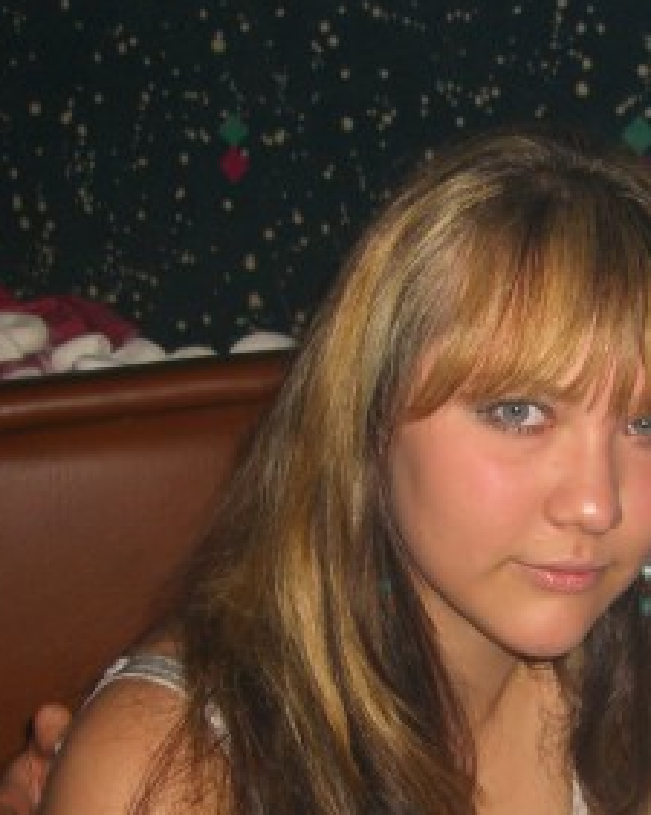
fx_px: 1906
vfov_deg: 23.9
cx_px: 570
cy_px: 621
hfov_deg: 19.1
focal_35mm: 79
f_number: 2.8
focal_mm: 7.9
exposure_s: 1/60
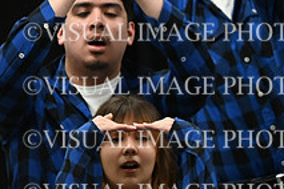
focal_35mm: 1006
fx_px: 7936
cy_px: 5
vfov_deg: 1.4
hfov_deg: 2.1
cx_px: 216
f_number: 6.3
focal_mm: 370
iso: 8000
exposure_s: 1/250
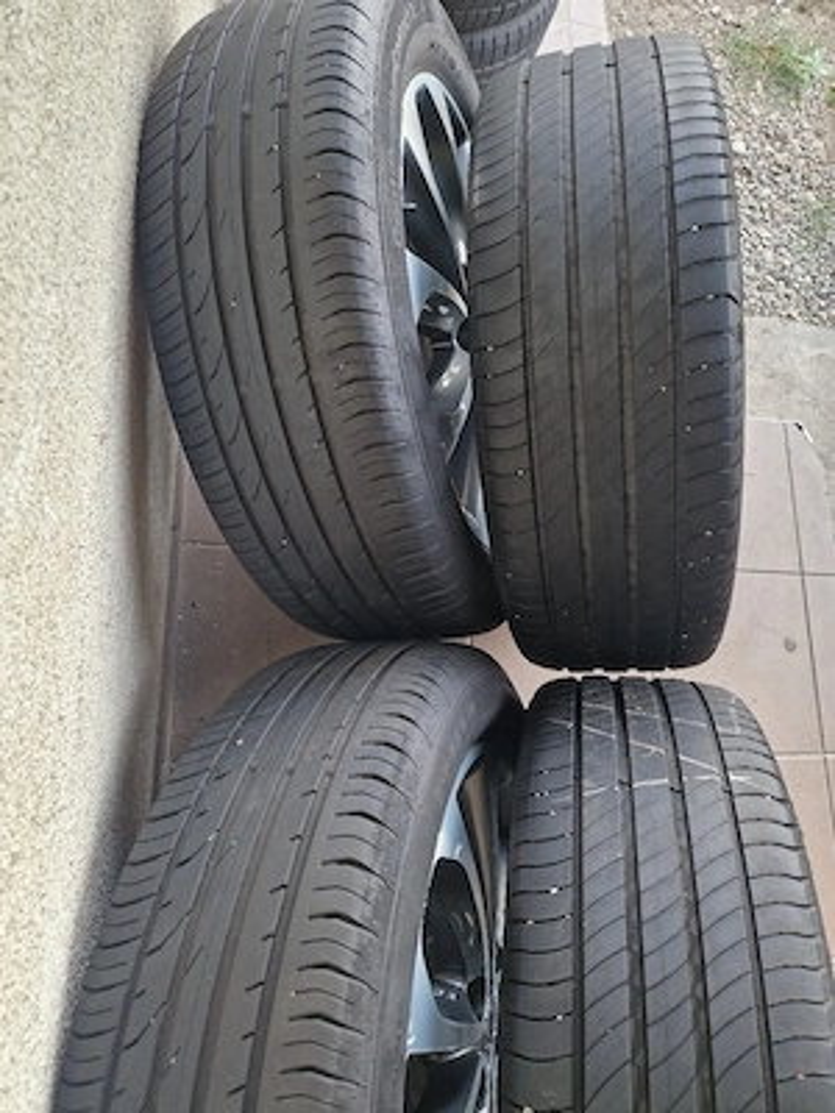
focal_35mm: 23
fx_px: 740
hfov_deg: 58.9
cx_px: 418
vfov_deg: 73.9
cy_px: 556
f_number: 1.8
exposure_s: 1/100
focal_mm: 5.4
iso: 125
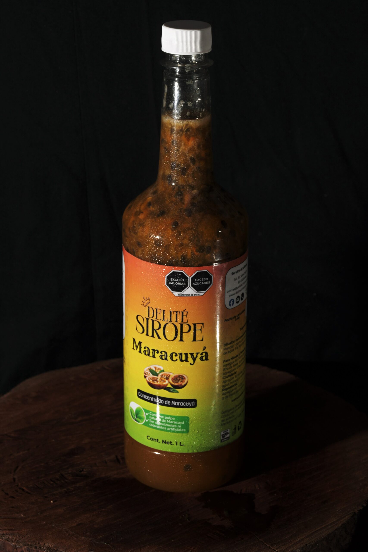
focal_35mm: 90
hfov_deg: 15.2
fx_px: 1380
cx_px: 184
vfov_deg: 22.6
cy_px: 276
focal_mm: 45
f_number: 8
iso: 100
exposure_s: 1/80
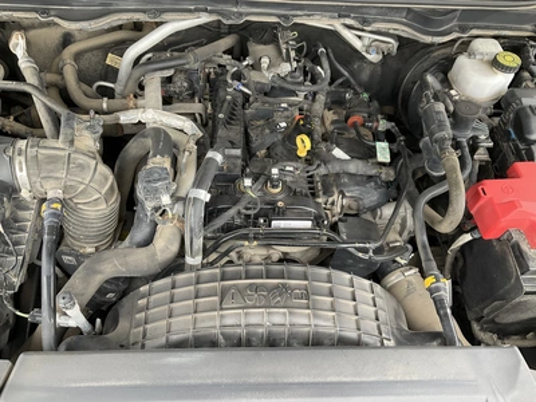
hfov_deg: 61.7
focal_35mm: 29
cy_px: 201
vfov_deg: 48.2
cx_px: 268
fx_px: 449
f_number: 1.8
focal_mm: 3
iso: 64
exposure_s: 1/122
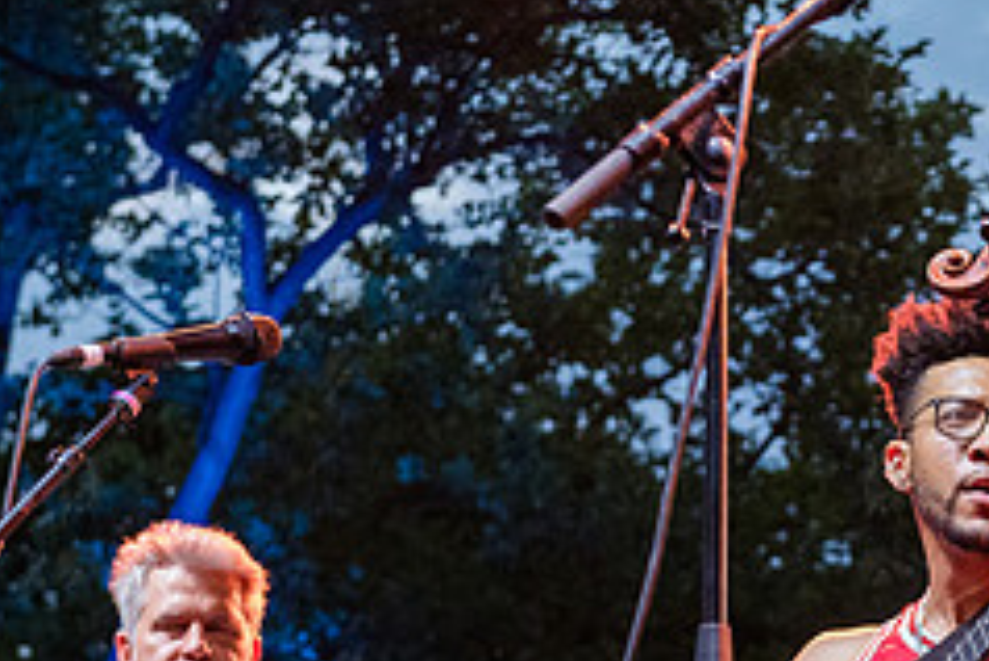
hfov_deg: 13.0
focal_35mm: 155
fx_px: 4261
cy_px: 594
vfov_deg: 8.8
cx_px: 1020
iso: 4000
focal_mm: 56
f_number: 4
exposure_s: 1/500
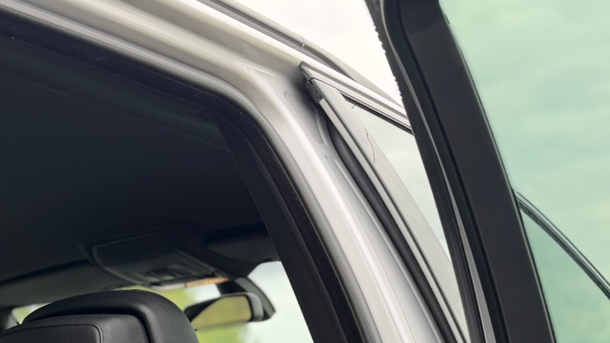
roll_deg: +1.3
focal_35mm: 55
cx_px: -21
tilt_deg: -1.2
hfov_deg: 34.0
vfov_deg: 20.1
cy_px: 443
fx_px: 890
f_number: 1.78
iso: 80
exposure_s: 1/251
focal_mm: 6.76
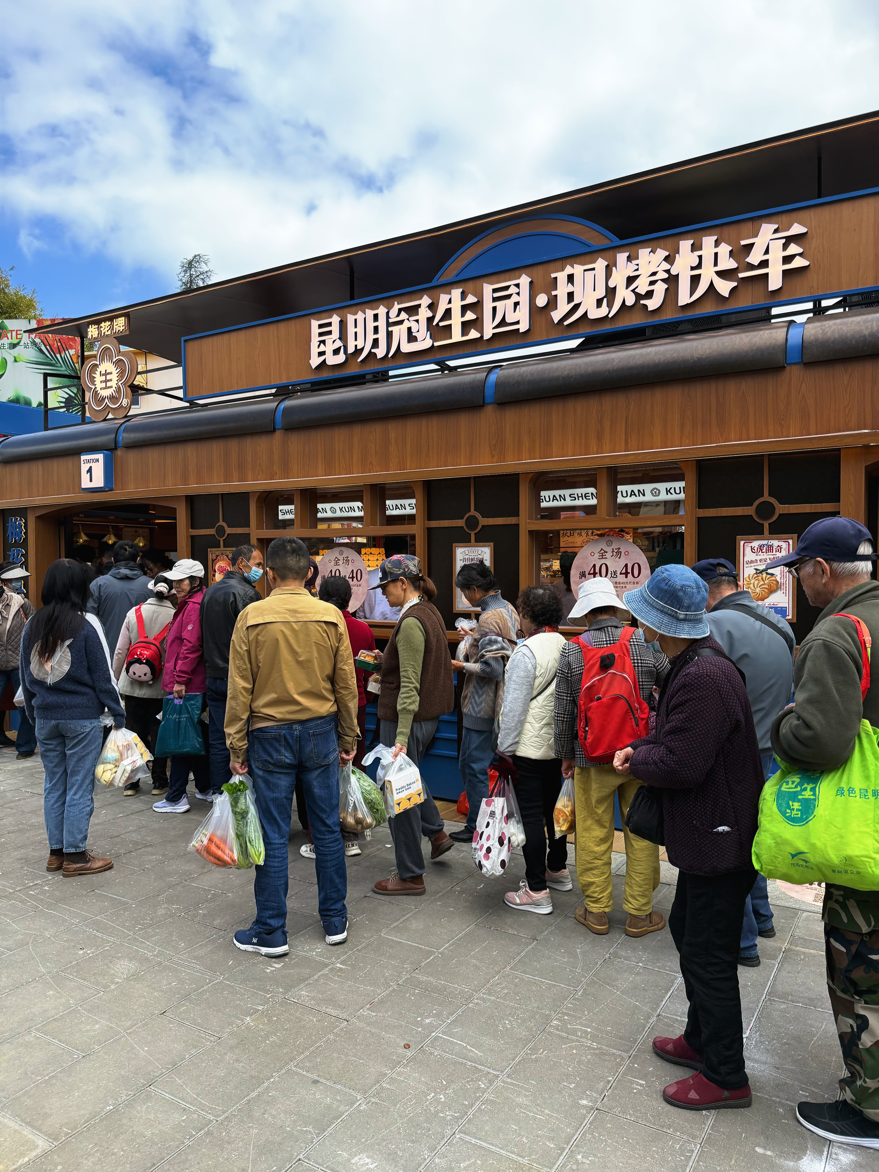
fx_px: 813
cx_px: 440
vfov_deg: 71.6
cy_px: 586
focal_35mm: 24
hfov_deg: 56.8
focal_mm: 6.76
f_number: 1.78
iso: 100
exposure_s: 1/2000
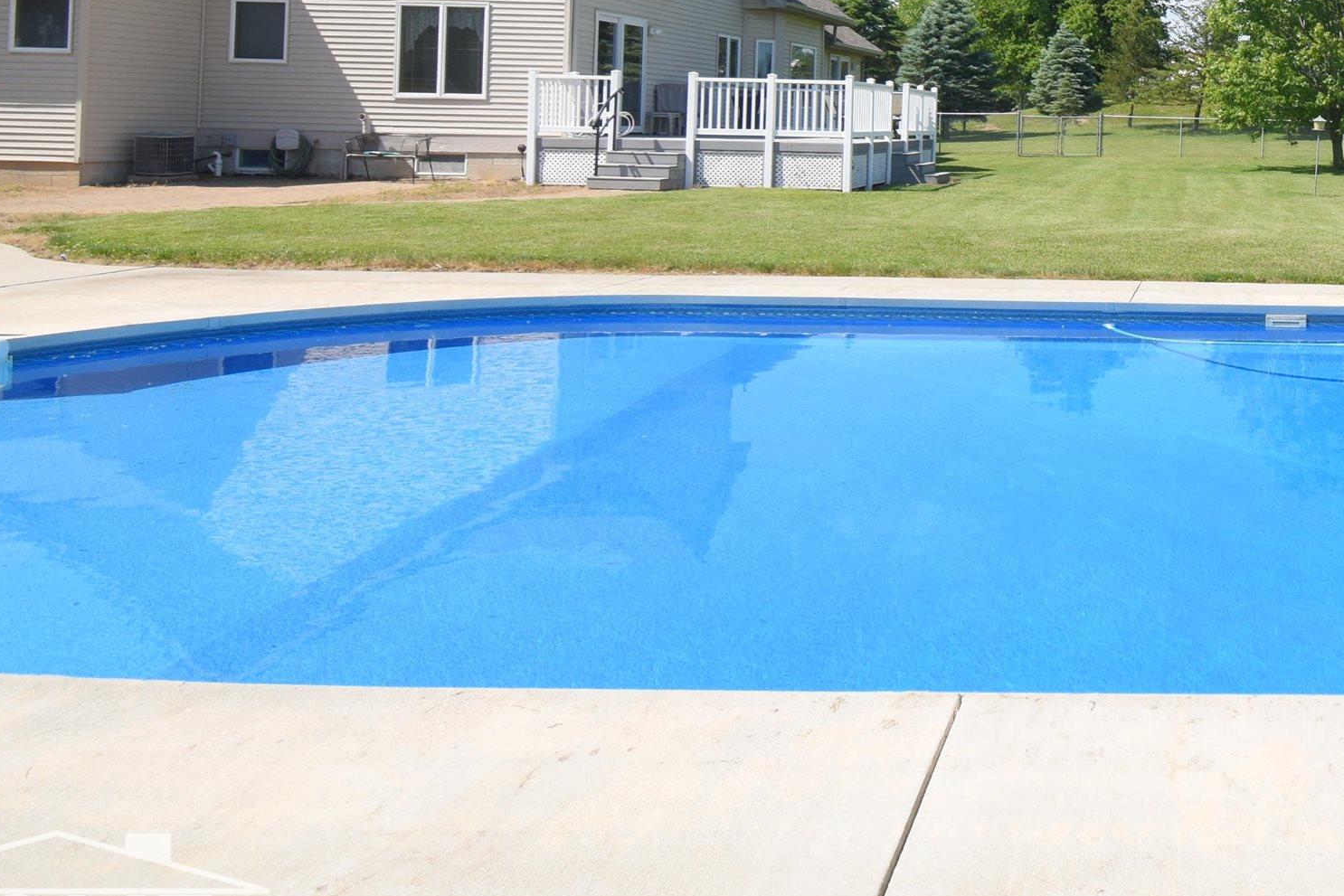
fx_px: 1157
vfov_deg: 39.8
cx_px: 1221
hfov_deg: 52.6
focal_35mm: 31
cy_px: 122
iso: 100
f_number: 8
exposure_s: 1/200
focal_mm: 10
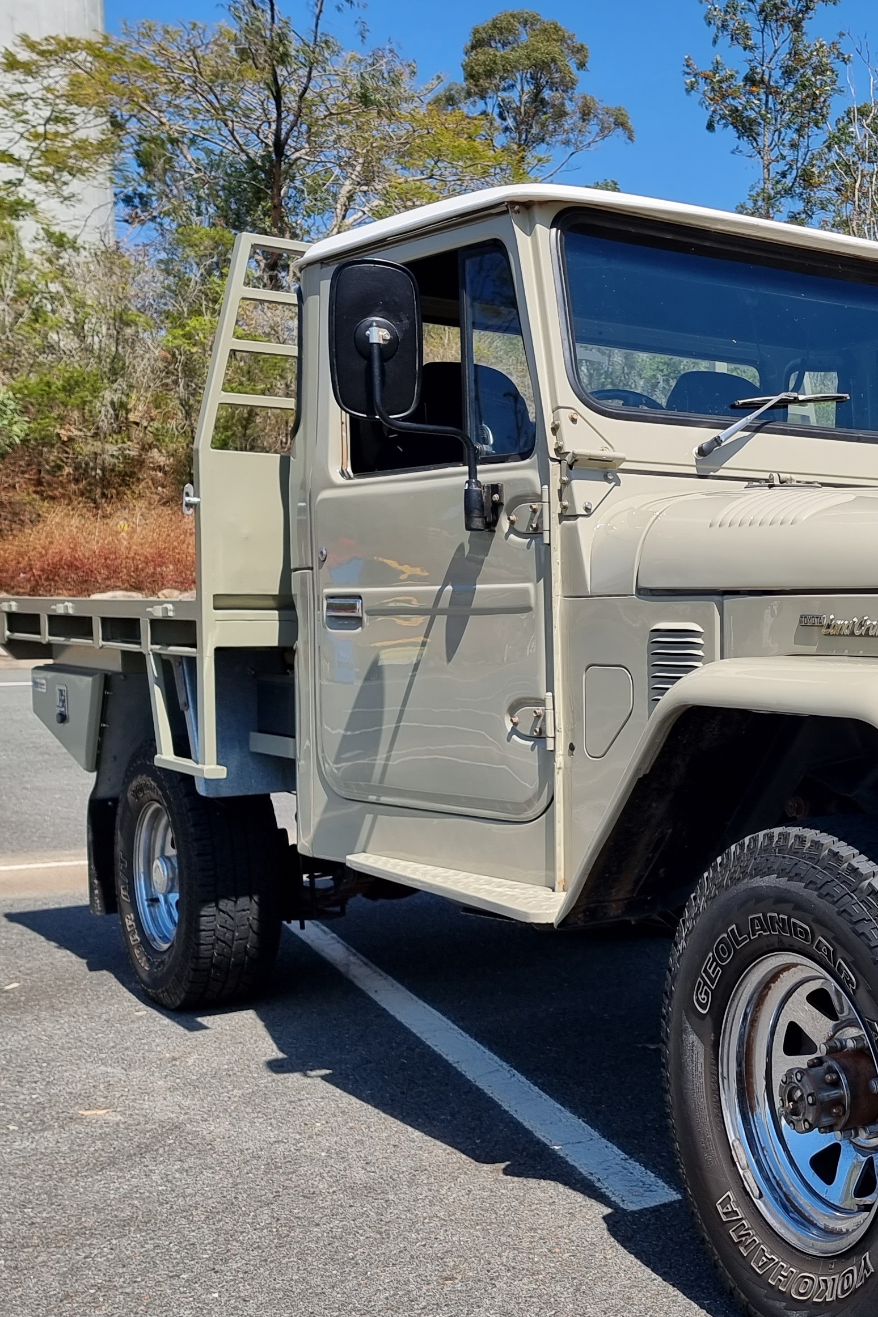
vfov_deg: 45.4
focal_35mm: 43
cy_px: 694
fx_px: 1573
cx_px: 883
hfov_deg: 29.1
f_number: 1.8
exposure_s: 1/778
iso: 50
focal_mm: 6.7
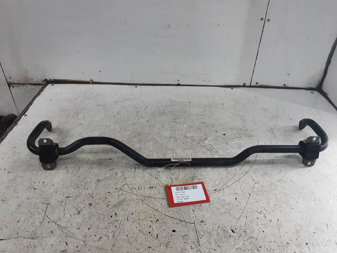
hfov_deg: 65.3
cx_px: 168
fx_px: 263
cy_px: 126
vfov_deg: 51.4
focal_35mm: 27
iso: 100
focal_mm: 2.91
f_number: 1.9
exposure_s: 1/50
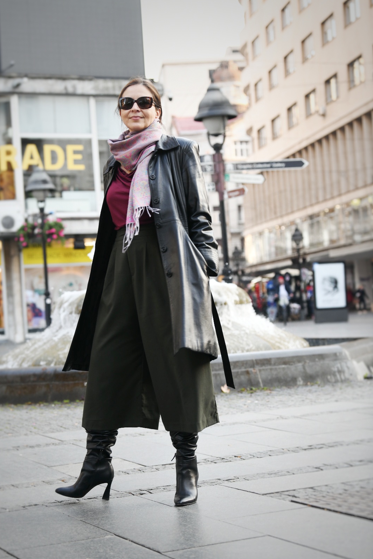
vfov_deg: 28.5
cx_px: 185
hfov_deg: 19.2
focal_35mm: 71
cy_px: 280
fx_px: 1103
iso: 500
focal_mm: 70
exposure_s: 1/250
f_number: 4
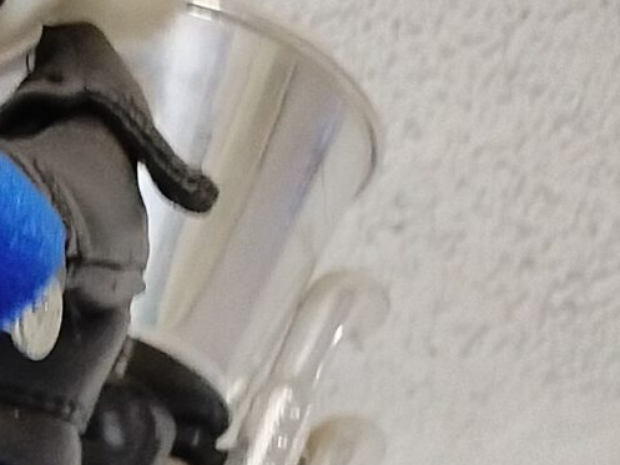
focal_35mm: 134
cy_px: 542
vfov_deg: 10.9
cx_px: -348
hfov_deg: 13.7
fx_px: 2401
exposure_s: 1/16.7
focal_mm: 4.25
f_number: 1.8
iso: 731
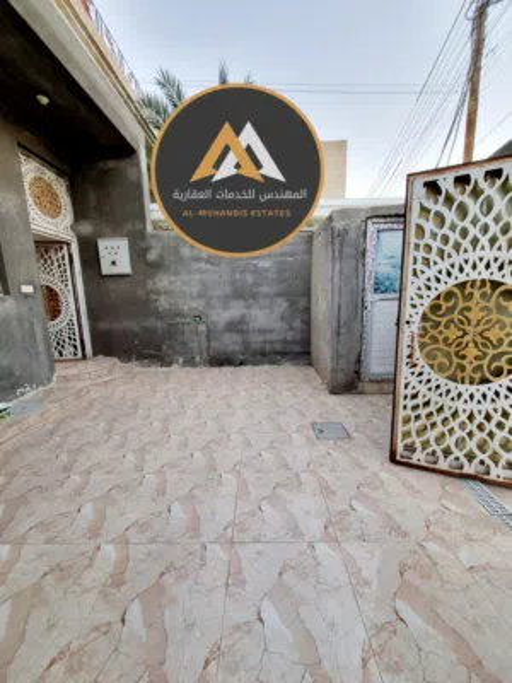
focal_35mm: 13
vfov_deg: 106.2
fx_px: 256
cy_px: 342
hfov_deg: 89.9
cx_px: 256
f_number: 2.2
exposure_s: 1/50
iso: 125
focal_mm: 1.74
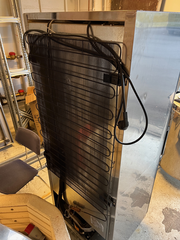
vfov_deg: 67.3
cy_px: 120
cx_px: 90
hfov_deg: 53.1
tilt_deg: -28.8
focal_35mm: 26
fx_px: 180
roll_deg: -1.2
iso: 200
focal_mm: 5.1
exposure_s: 1/50
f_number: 1.6
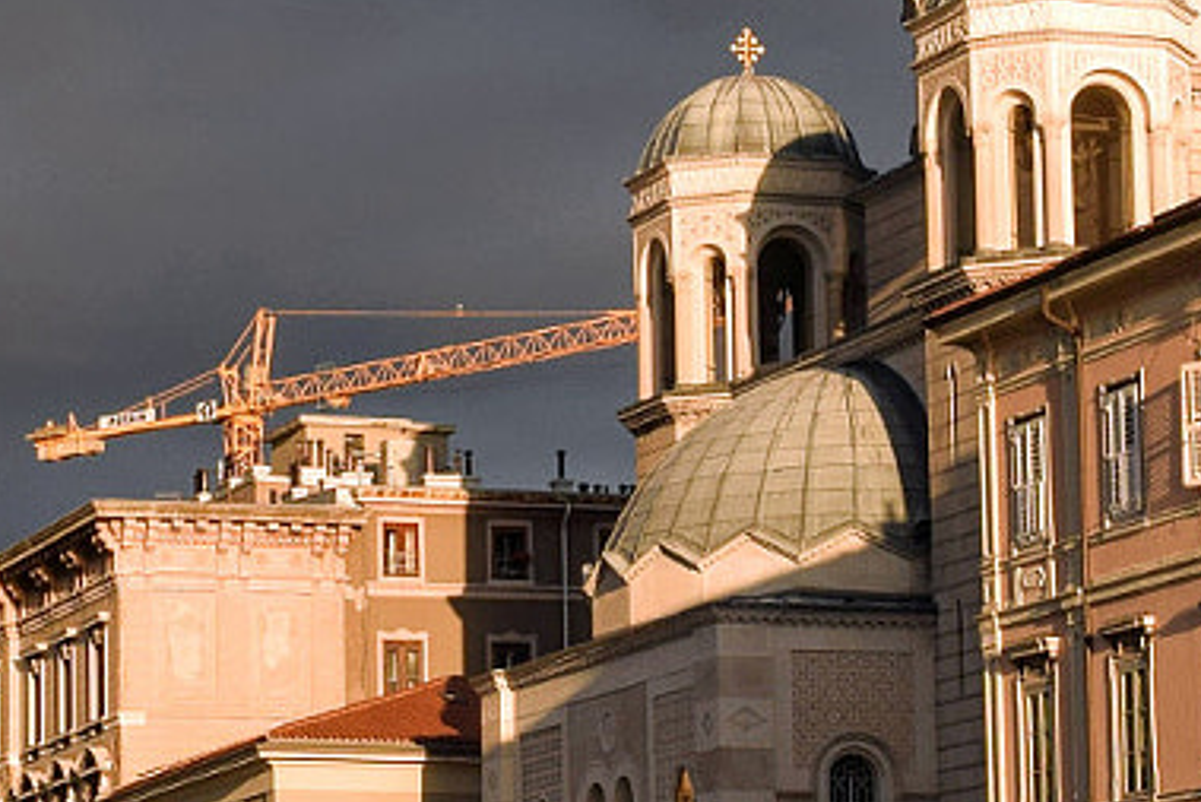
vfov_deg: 9.0
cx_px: 564
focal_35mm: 152
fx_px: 5073
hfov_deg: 13.5
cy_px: 515
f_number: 8
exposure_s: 1/250
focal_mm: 24
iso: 280
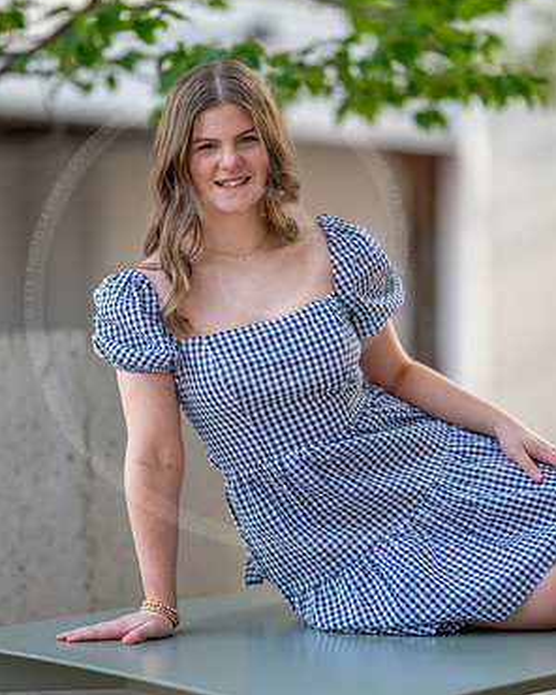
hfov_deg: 15.9
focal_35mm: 97
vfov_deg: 19.8
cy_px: 308
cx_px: 278
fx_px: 1995
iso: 200
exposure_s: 1/1000
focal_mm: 85
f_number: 1.2
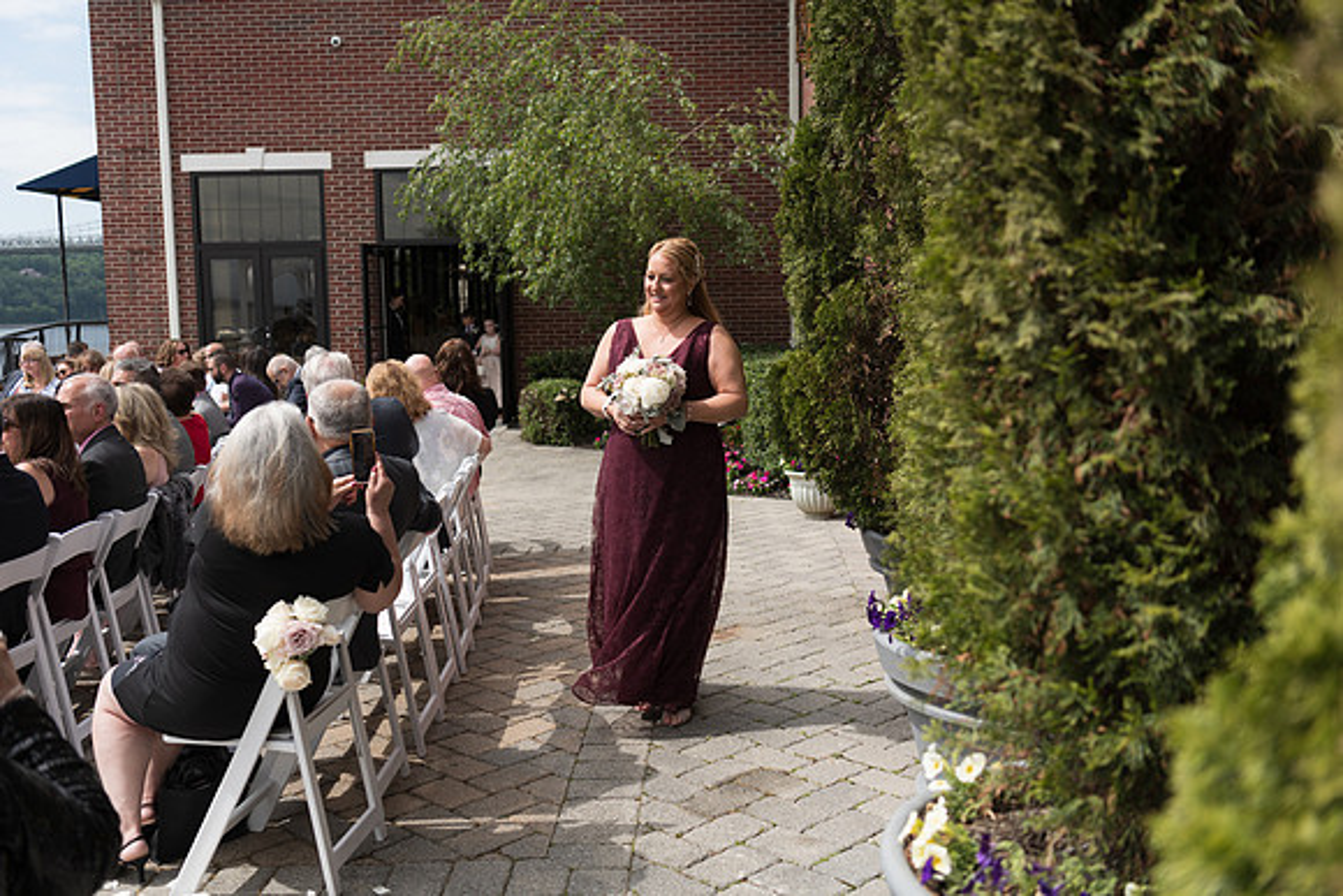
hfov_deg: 54.4
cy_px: 448
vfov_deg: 37.9
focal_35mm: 35
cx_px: 672
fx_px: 1306
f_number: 2.8
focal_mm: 35
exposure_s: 1/1000
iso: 64
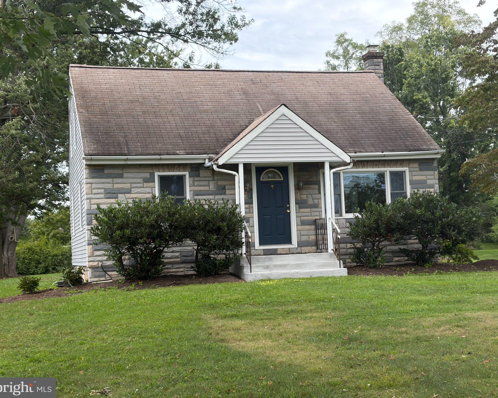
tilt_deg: +4.9
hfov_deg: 34.1
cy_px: 197
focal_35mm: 55
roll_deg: +3.3
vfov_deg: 27.6
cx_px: 260
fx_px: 811
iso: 50
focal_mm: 5.96
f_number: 1.6
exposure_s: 1/1156
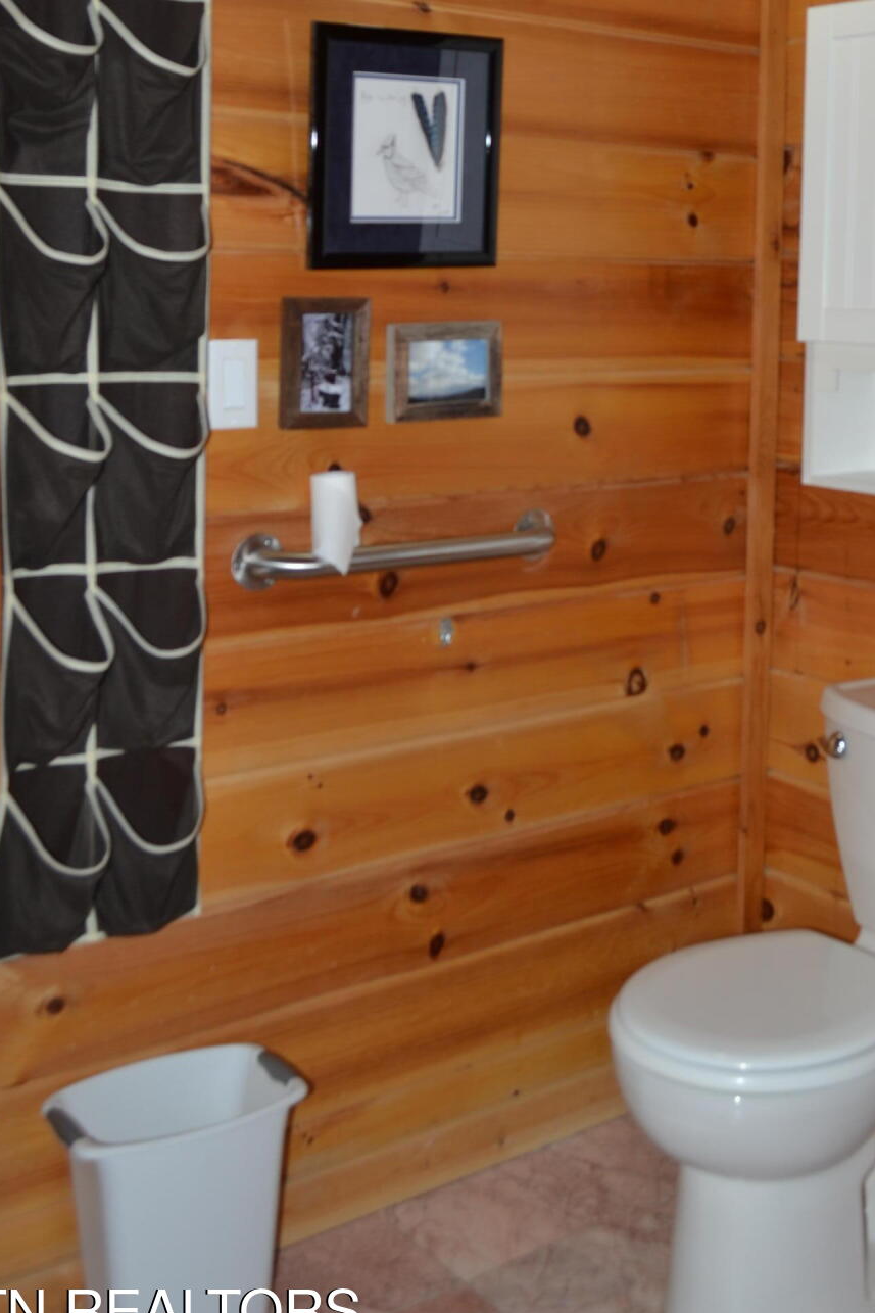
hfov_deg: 31.5
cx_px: 609
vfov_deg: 45.3
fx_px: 1532
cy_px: 384
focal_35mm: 42
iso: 100
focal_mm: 18
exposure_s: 1/100
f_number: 5
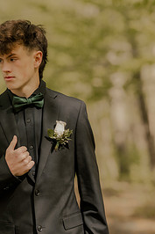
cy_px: 142
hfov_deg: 9.5
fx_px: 931
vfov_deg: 14.2
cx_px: 26
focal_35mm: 144
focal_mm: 85
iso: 100
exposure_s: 1/640
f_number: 2
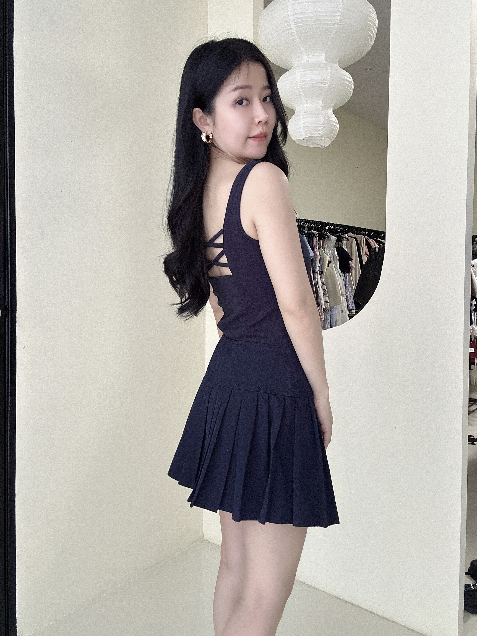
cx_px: 241
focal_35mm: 24
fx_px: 441
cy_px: 330
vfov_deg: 71.6
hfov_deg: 56.8
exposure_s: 1/60
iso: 100
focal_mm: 2.69
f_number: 1.9
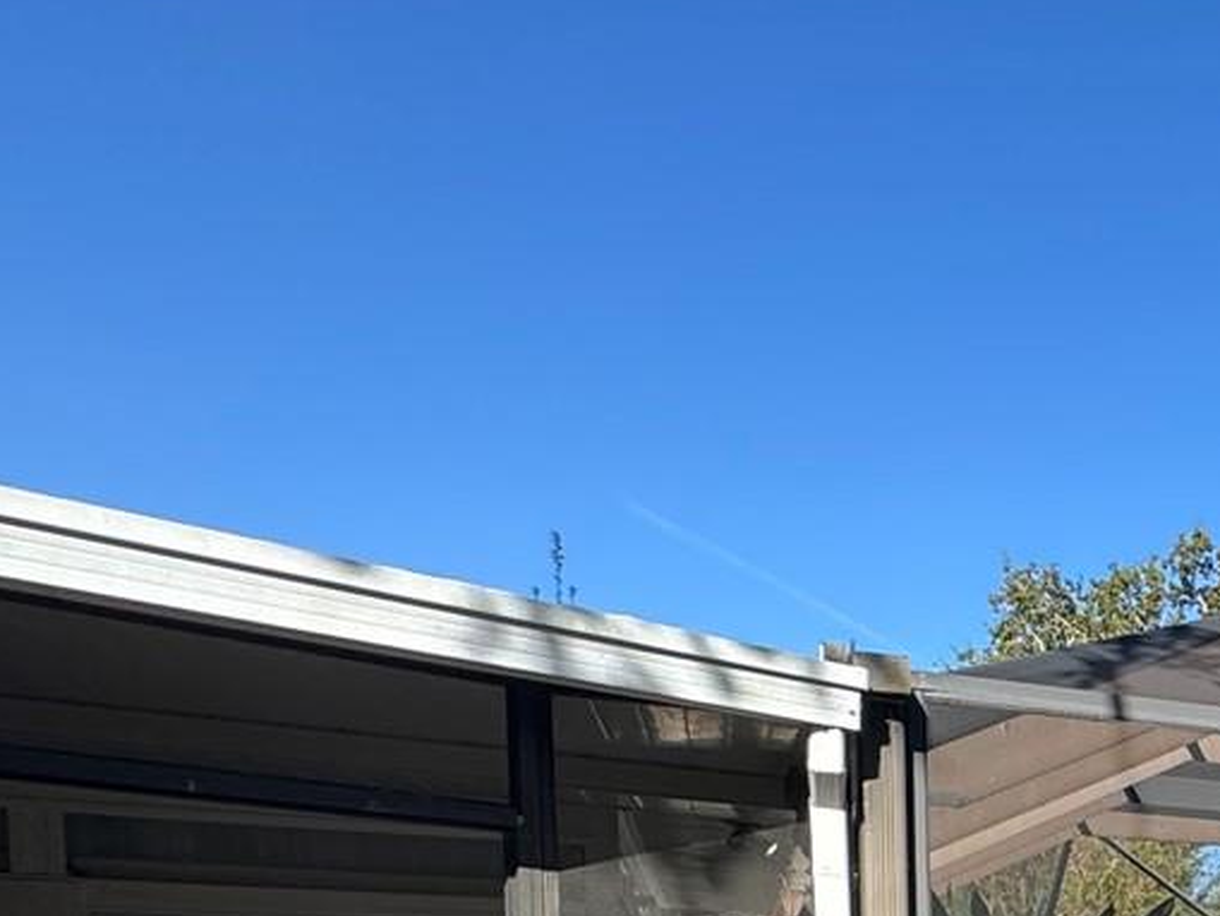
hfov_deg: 28.2
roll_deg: -0.3
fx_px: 1551
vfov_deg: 28.1
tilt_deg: -5.3
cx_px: 1831
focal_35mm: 44
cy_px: 1141
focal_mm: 2.22
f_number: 2.2
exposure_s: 1/548
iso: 40
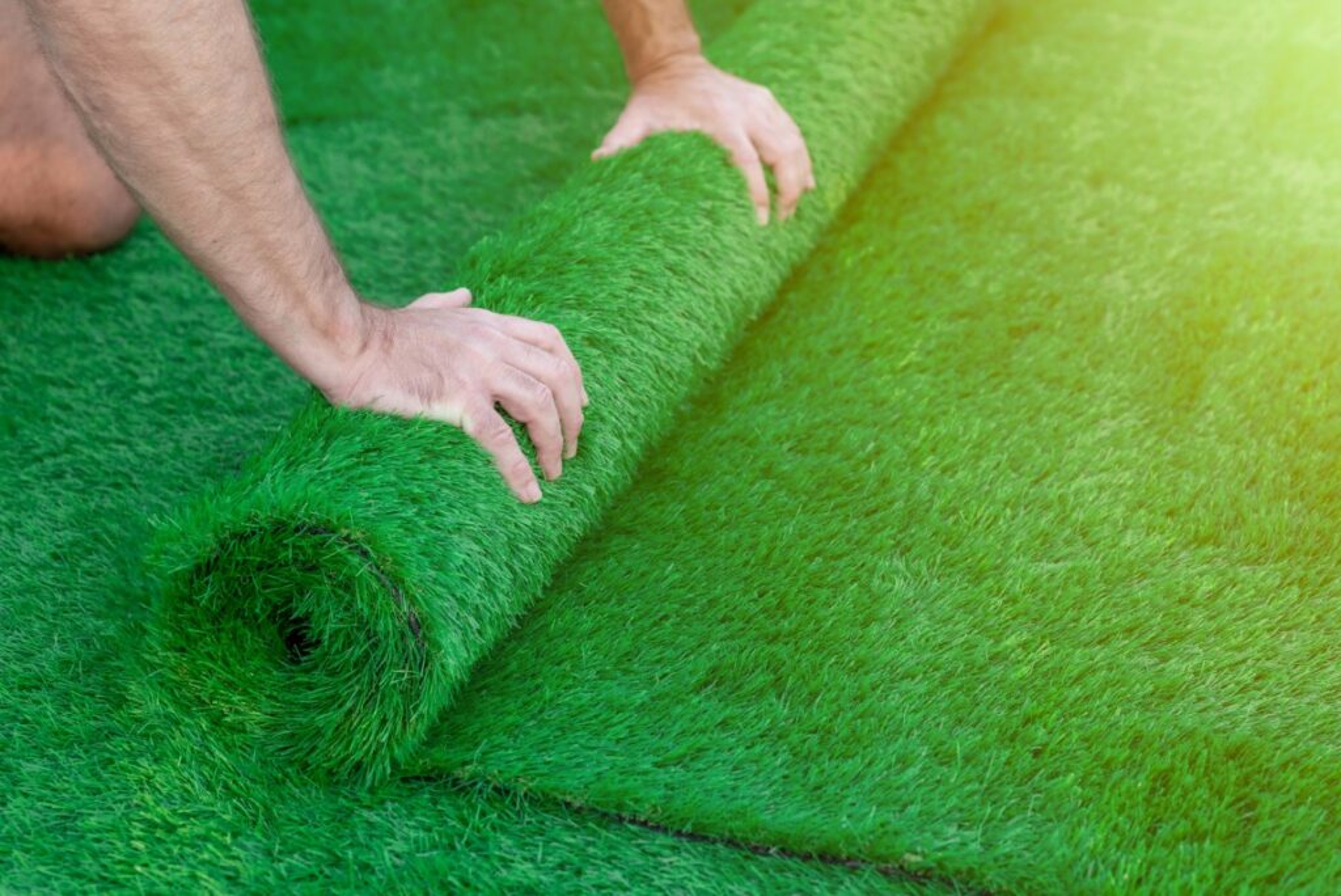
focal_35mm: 50
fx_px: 1863
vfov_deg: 27.0
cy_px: 448
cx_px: 670
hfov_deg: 39.6
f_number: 4.5
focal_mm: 50
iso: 100
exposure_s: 1/100
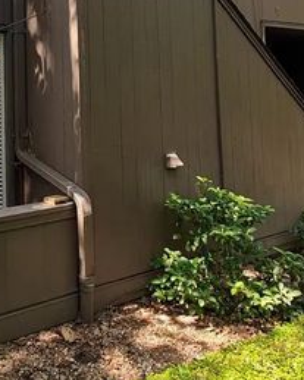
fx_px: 506
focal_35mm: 45
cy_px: 33
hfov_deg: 32.3
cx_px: 51
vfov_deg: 38.2
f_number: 2.2
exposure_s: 1/211
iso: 64
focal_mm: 2.59
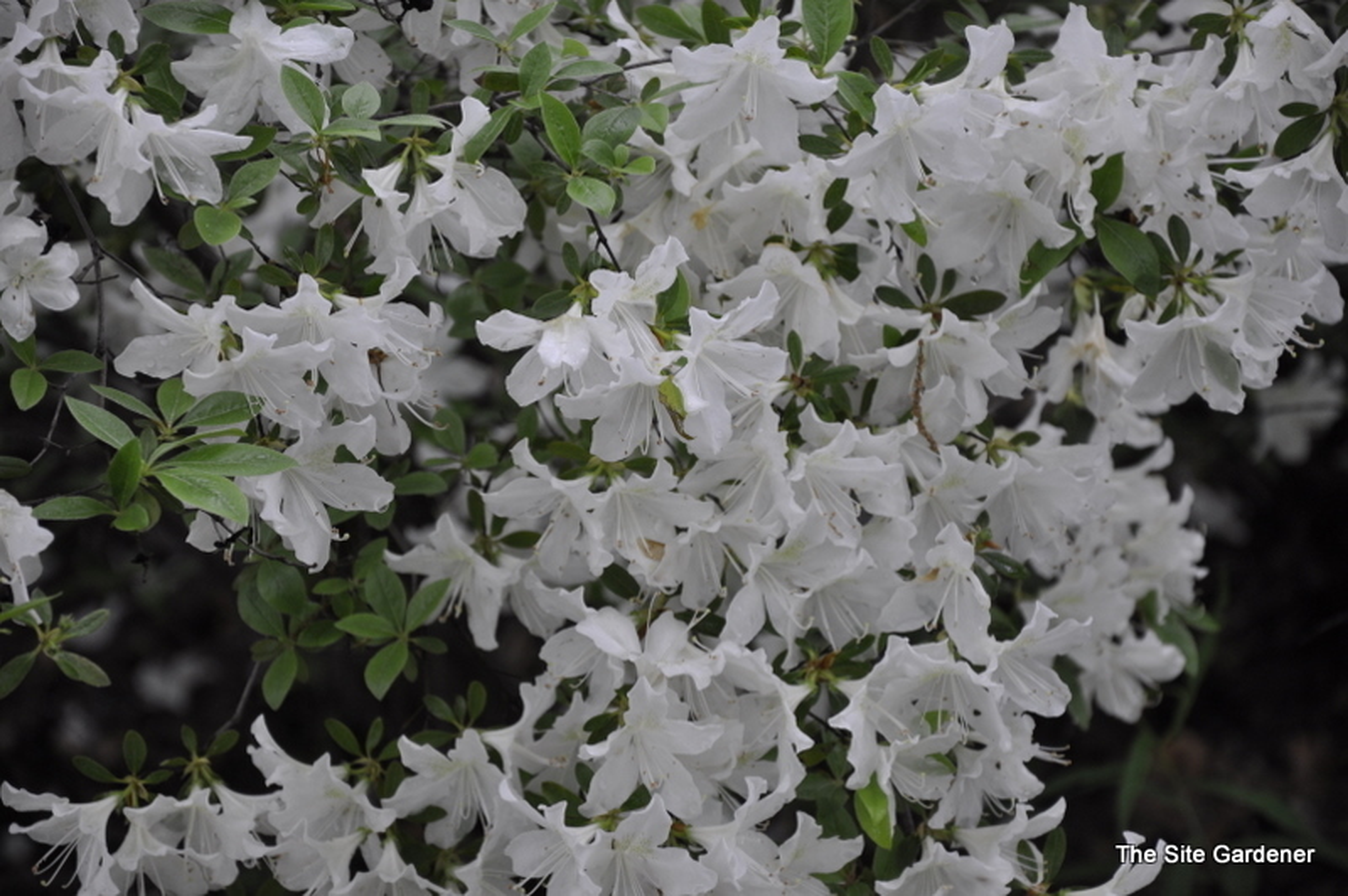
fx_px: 5893
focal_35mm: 158
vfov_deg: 8.7
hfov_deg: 13.1
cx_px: 674
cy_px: 448
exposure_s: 1/60
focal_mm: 105
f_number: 5.6
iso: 450
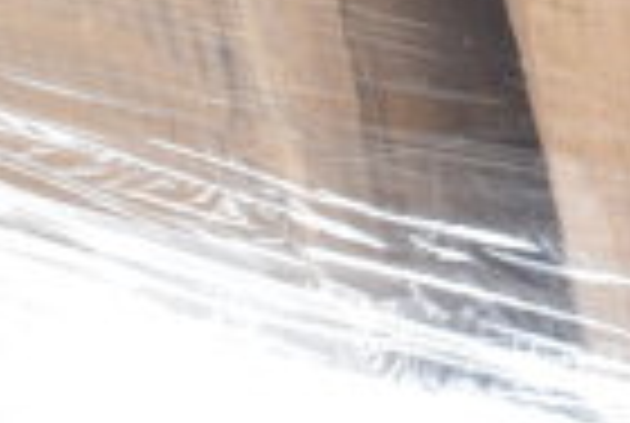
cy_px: -236
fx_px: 3318
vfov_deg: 7.2
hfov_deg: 9.9
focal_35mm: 189
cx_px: 1332
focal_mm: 29
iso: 200
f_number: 5.6
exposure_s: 1/125
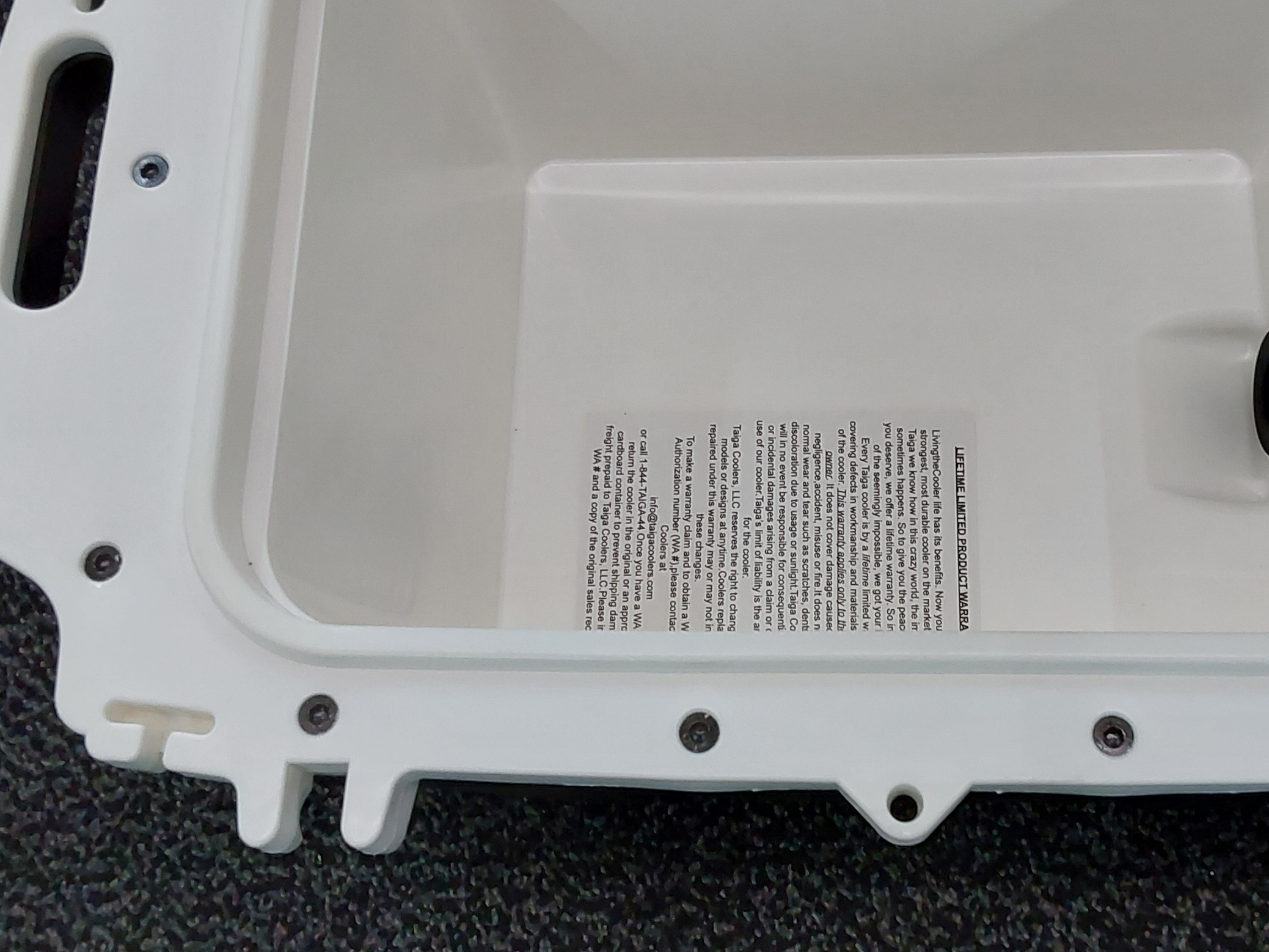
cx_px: 777
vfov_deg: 32.9
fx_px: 1613
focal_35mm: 44
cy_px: 430
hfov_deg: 42.7
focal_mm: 2.91
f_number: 1.9
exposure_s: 1/60
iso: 100
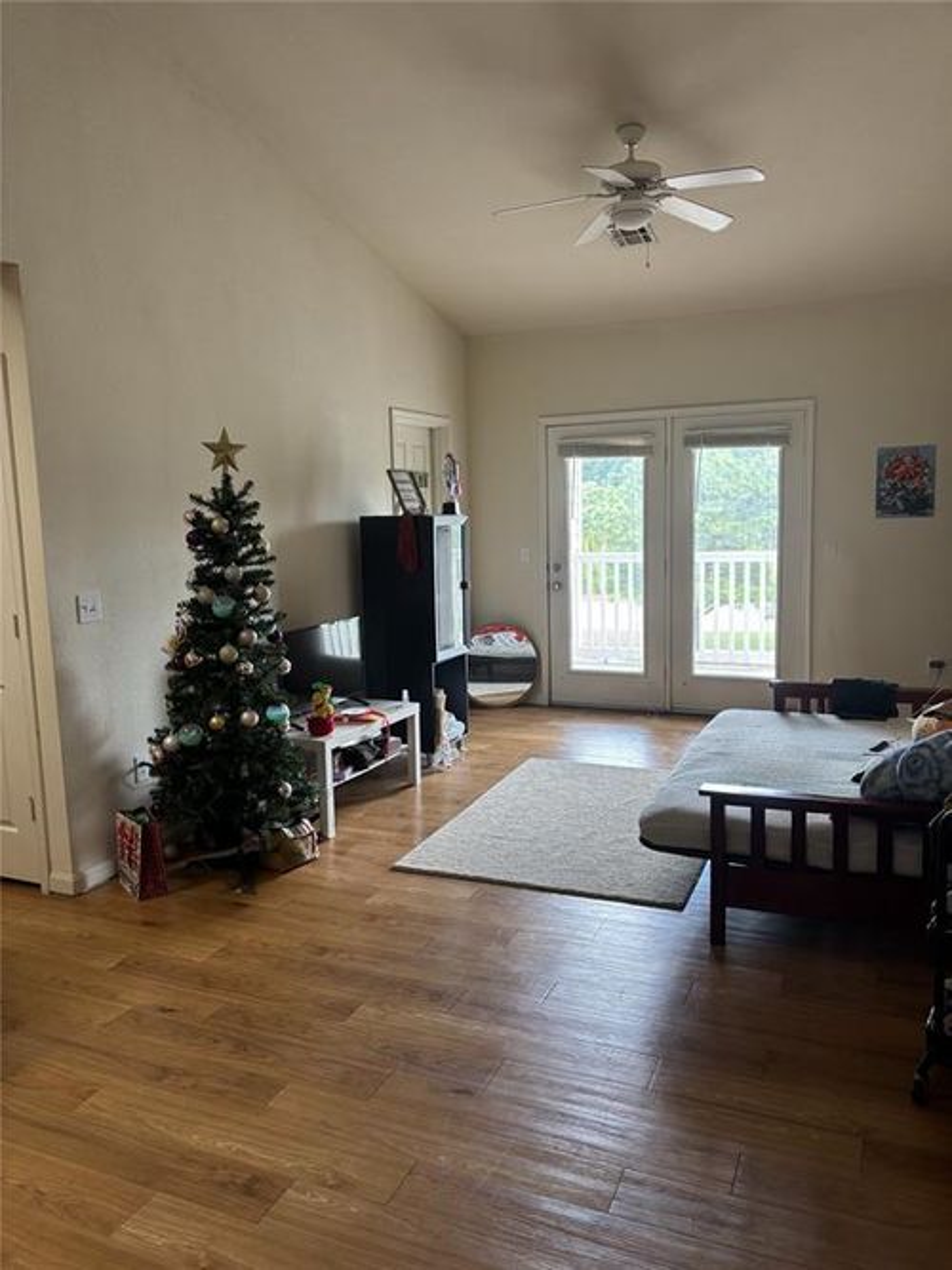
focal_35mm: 26
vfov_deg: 67.3
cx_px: 476
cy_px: 635
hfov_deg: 53.0
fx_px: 954
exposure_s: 1/60
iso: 100
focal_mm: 5.96
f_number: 1.6
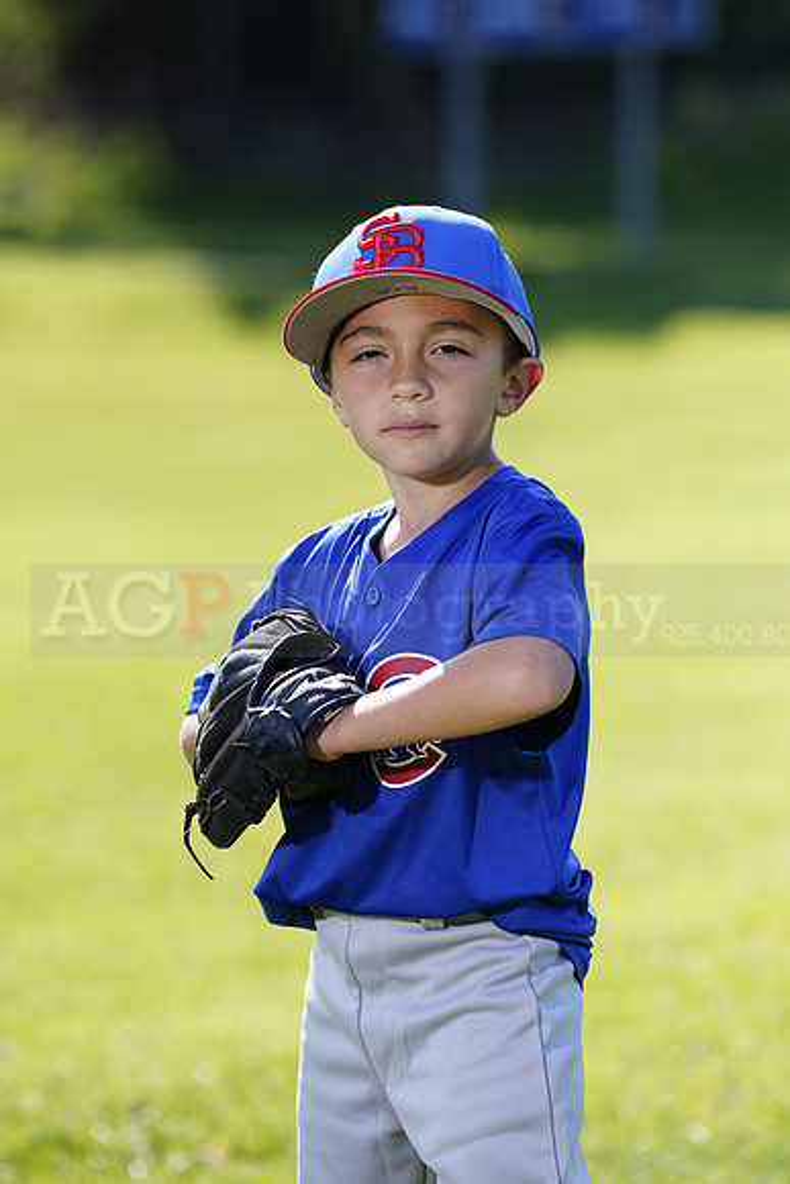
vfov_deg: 10.3
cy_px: 592
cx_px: 395
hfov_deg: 6.9
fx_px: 6579
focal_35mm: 200
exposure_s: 1/250
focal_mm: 200
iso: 100
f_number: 5
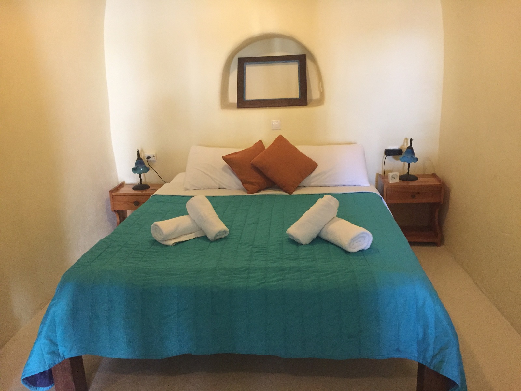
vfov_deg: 48.2
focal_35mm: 29
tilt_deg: -15.8
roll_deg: +0.4
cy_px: 196
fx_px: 436
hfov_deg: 61.7
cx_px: 260
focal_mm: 4.15
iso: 250
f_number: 2.2
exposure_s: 1/15
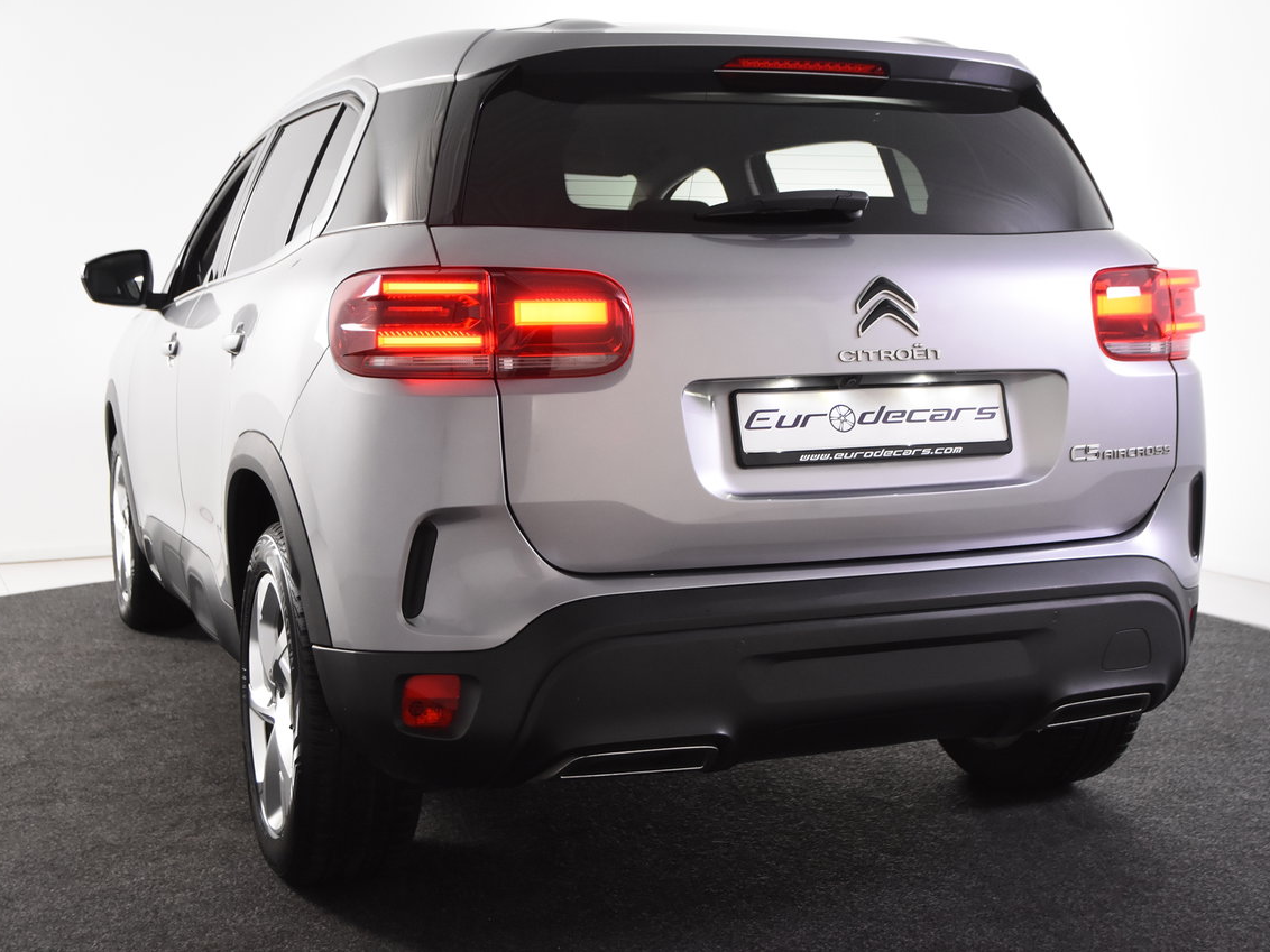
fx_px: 1854
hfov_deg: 37.8
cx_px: 650
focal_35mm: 51
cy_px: 476
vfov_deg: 28.8
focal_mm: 31
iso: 1600
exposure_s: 1/80
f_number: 4.5
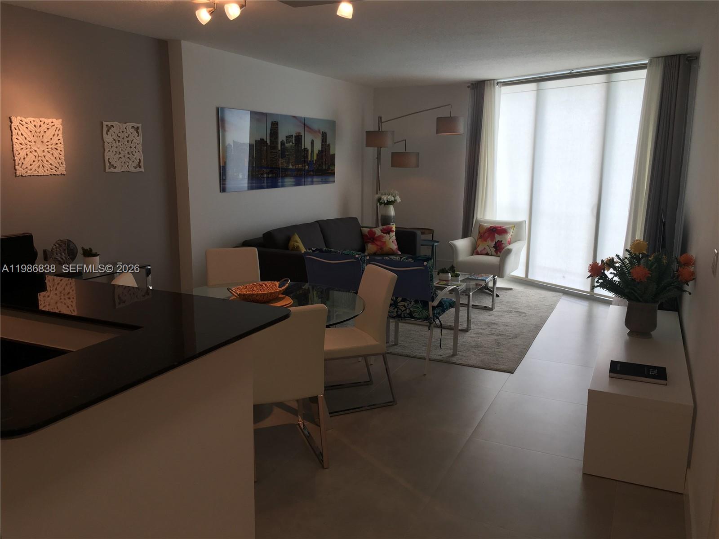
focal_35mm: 29
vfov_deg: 48.2
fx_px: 602
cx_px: 360
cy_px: 270
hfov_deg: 61.7
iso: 32
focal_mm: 4.15
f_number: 2.2
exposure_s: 1/40
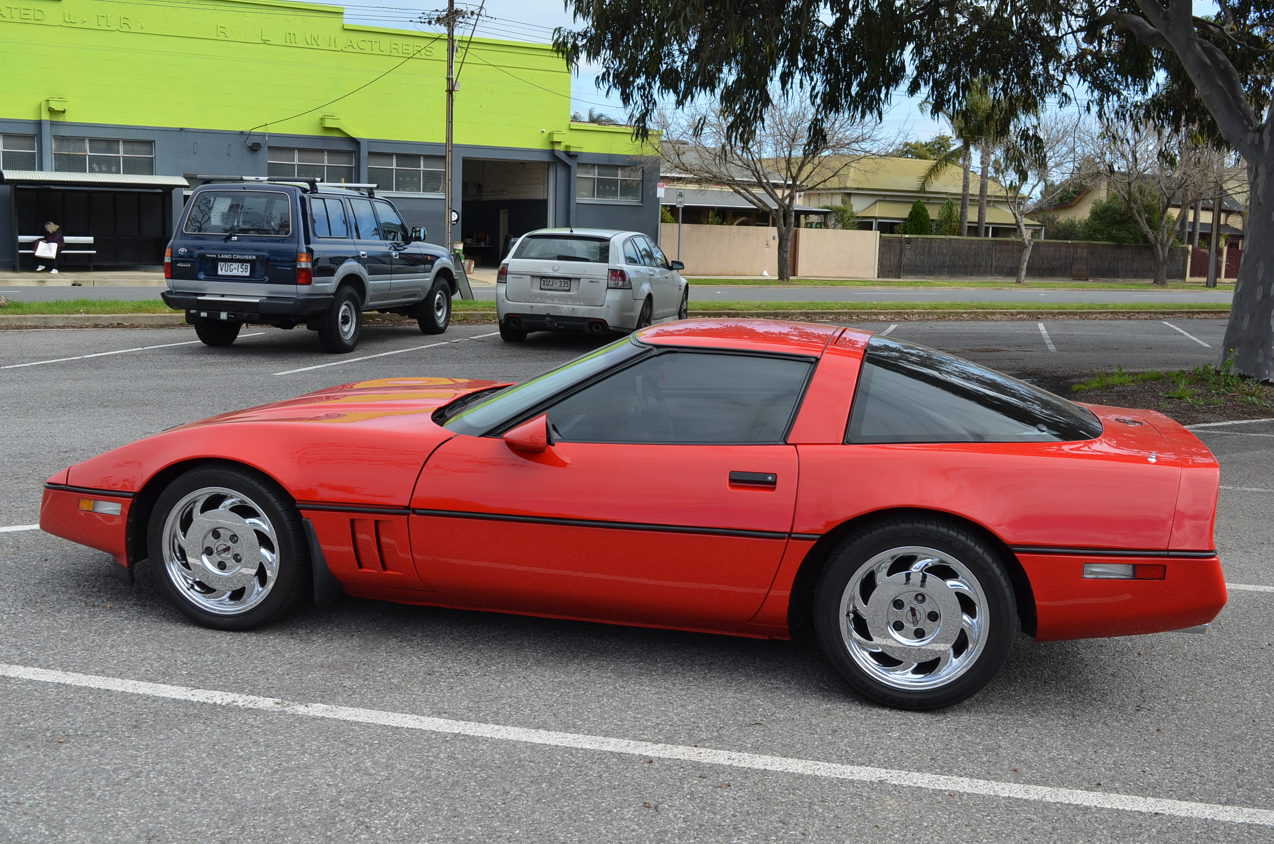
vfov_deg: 35.3
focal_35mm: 38
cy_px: 422
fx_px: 1324
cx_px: 637
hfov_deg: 51.4
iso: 100
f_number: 8
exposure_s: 1/250
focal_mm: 25
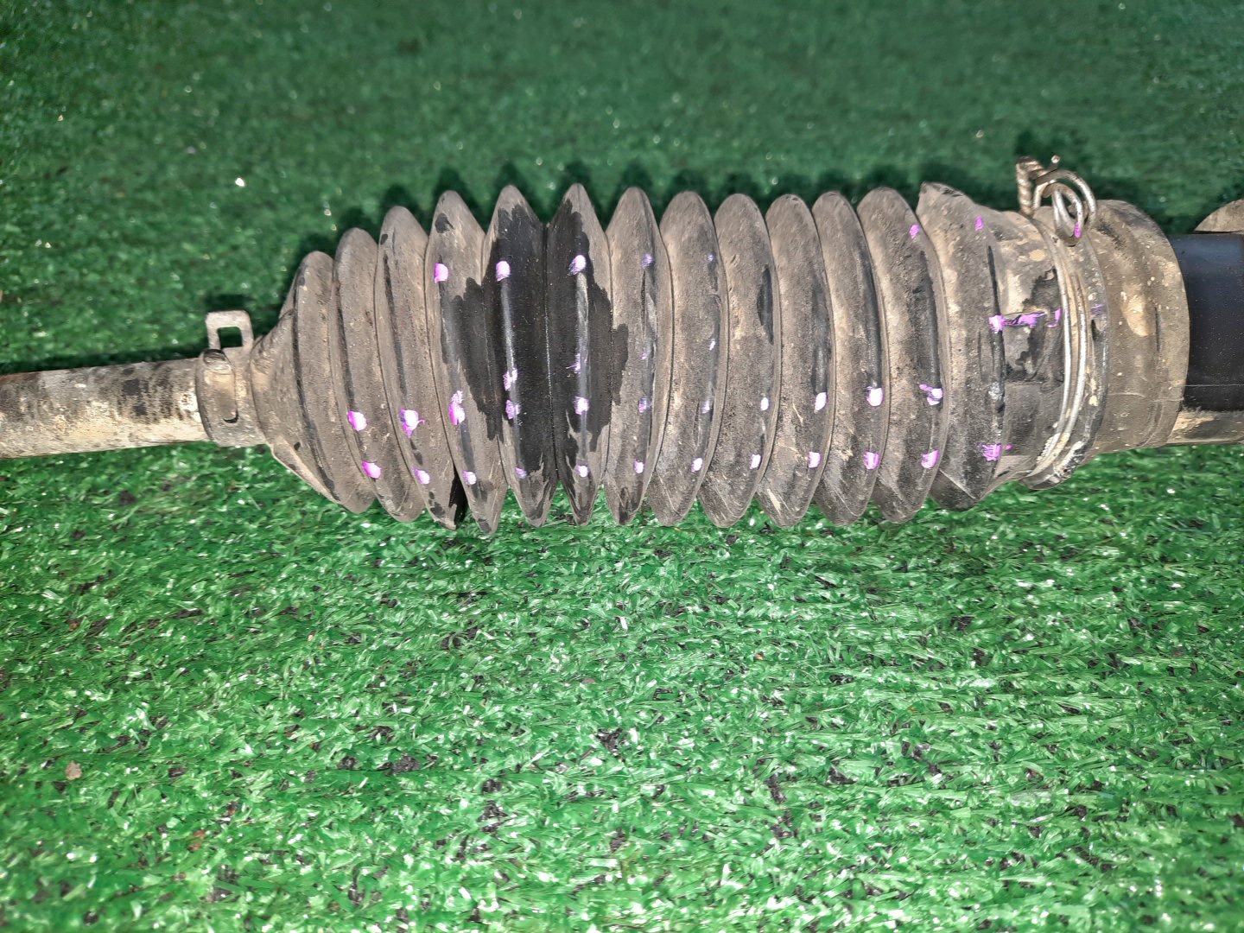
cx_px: 622
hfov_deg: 69.4
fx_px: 898
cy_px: 466
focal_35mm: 25
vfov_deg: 54.9
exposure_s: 1/25
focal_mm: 4.6
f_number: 2
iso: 441
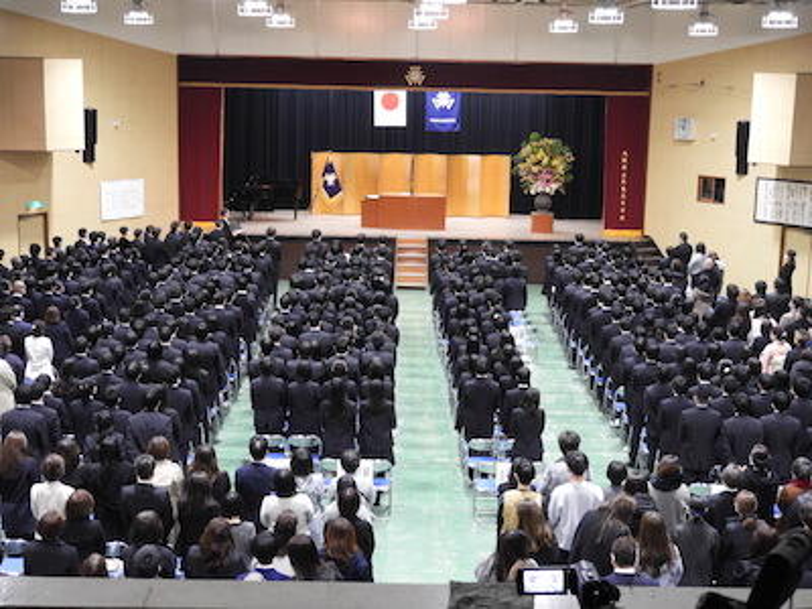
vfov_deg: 26.6
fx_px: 1290
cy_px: 304
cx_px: 406
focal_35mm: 55
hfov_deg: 34.9
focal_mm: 9.9
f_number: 4
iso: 400
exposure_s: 1/13
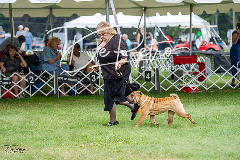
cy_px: 80
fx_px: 974
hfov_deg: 14.1
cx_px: 120
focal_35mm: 146
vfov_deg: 9.4
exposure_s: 1/400
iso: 400
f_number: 4.5
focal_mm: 146
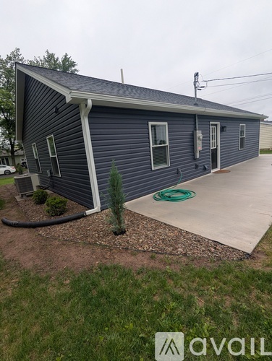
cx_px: 136
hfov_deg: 78.2
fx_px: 167
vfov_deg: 94.4
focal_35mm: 16
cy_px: 180
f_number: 2.2
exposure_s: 1/421
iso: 49
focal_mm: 2.35
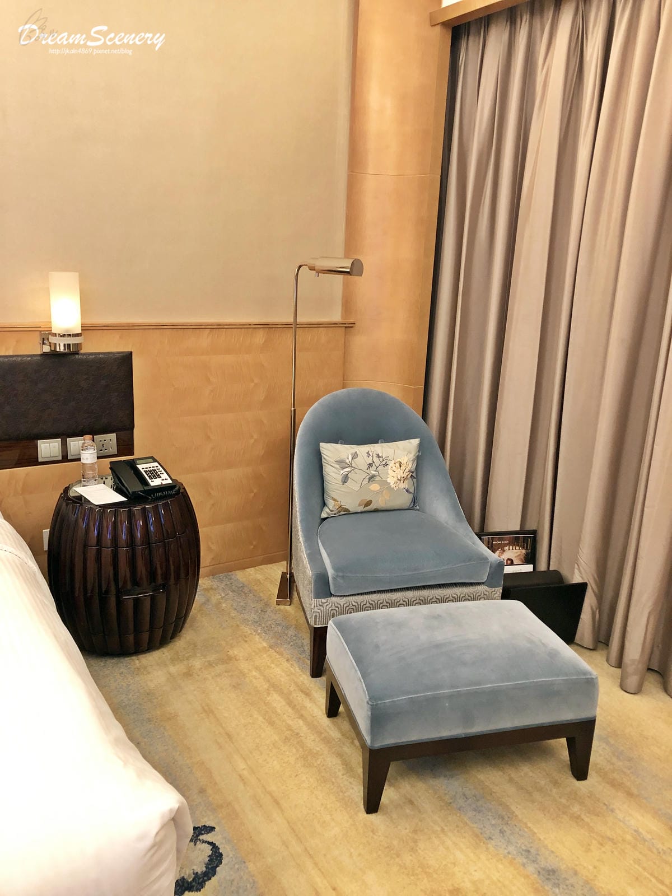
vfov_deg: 63.4
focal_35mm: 28
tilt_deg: -14.6
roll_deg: -1.8
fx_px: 725
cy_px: 448
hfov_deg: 49.7
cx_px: 336
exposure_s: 1/17
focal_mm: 3.99
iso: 100
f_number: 1.8
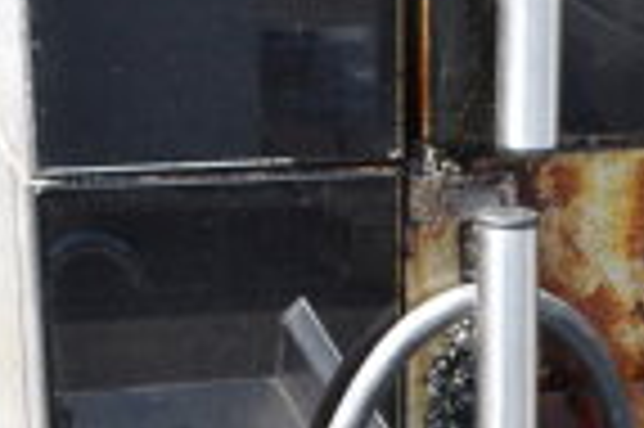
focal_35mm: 160
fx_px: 2861
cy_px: 881
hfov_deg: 12.6
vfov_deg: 8.1
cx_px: 757
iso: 200
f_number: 7.1
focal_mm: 25
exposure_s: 1/200
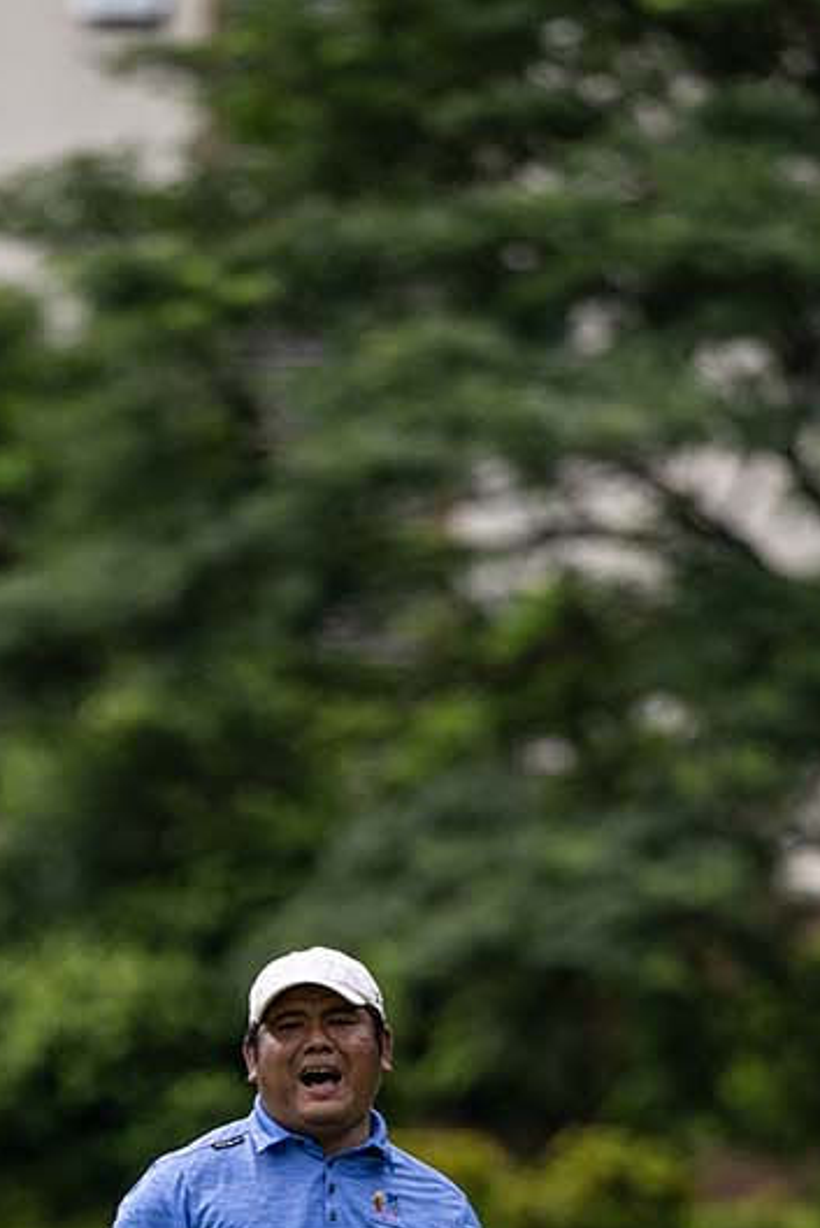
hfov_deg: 2.5
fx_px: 18573
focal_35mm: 544
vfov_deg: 3.8
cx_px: -235
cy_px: 1110
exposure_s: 1/2500
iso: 220
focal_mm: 200
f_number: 2.8
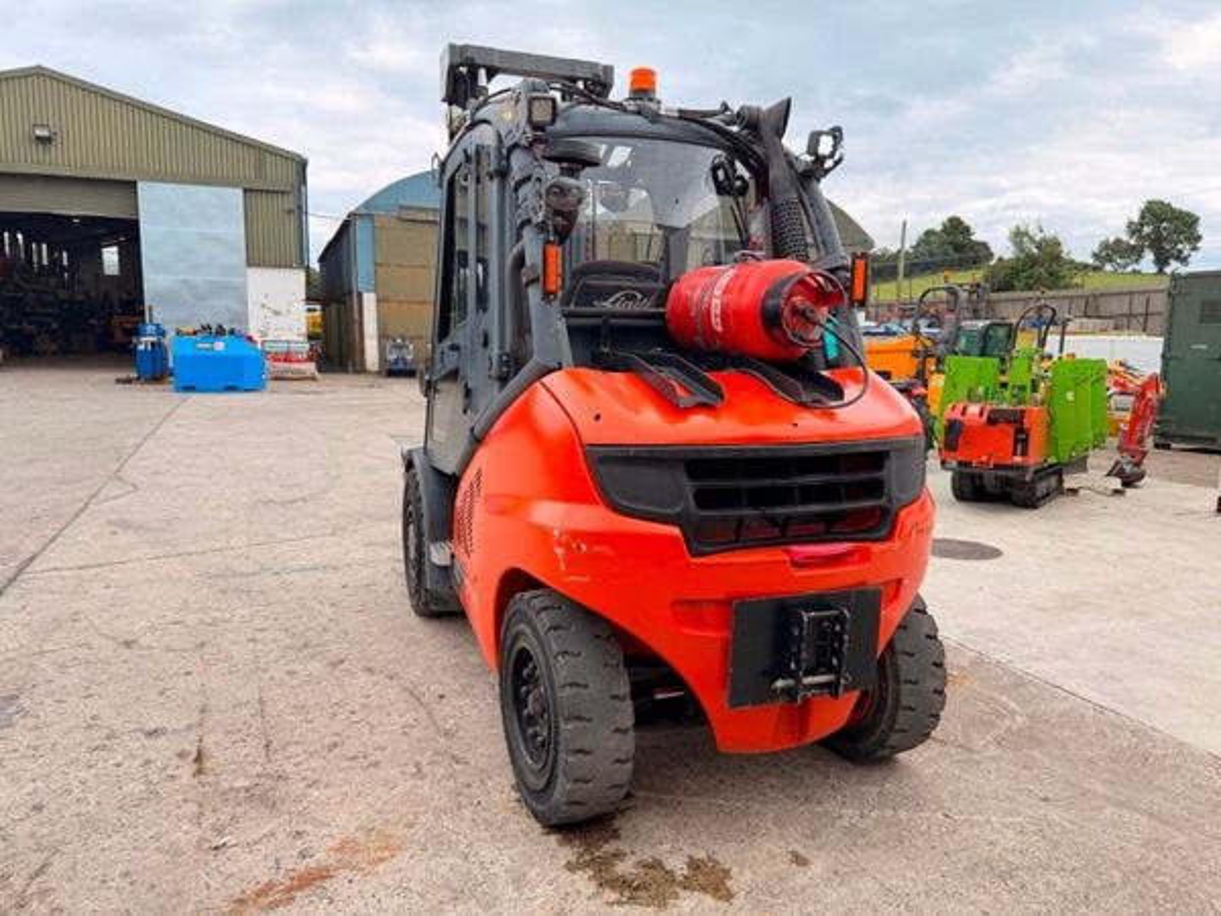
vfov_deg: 56.8
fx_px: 847
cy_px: 458
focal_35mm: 24
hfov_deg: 71.6
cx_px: 610
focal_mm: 6.76
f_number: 1.78
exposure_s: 1/788
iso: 100
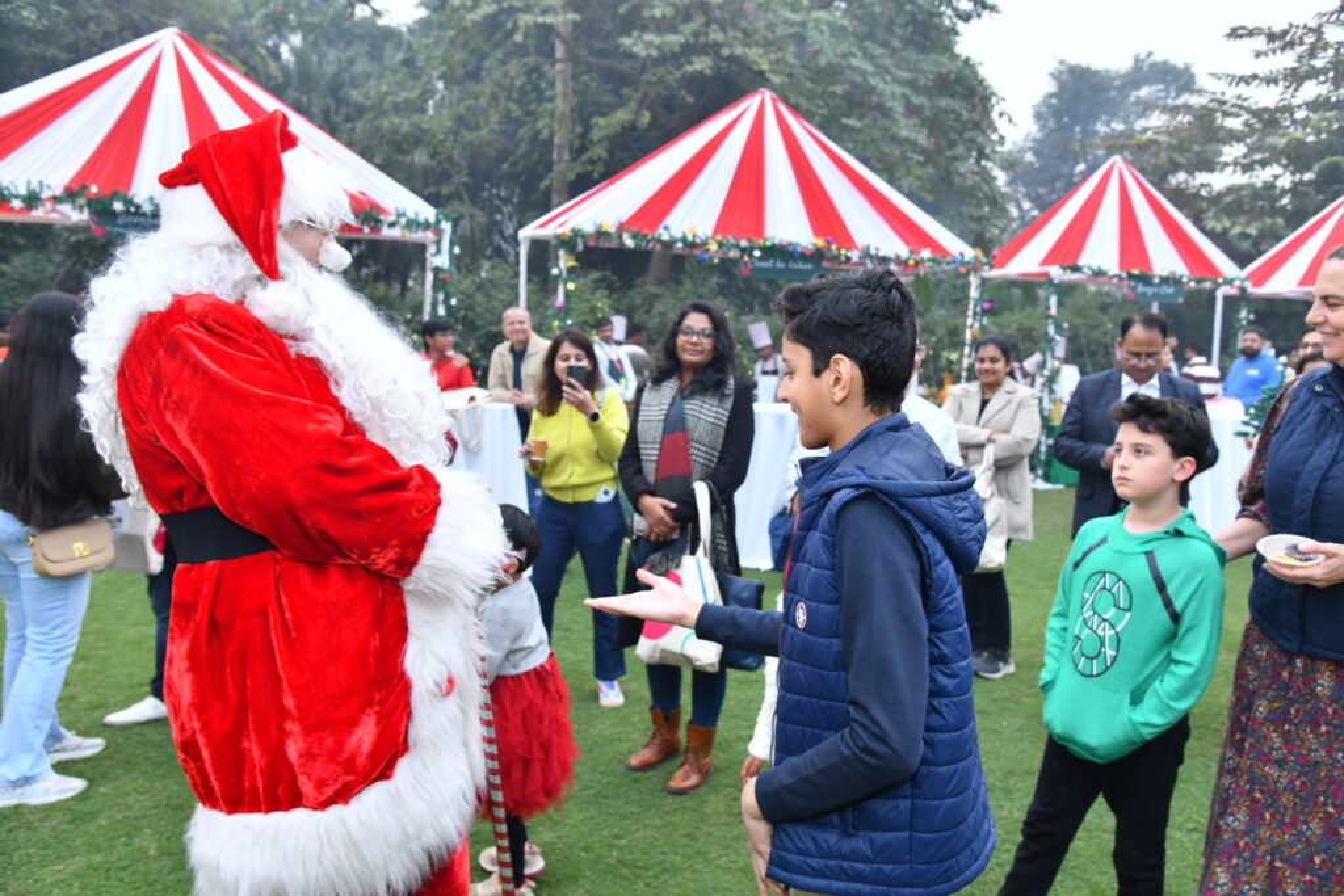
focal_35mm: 30
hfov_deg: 61.9
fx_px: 1120
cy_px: 448
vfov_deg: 43.6
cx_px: 672
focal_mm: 30
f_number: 5.6
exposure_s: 1/160
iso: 400
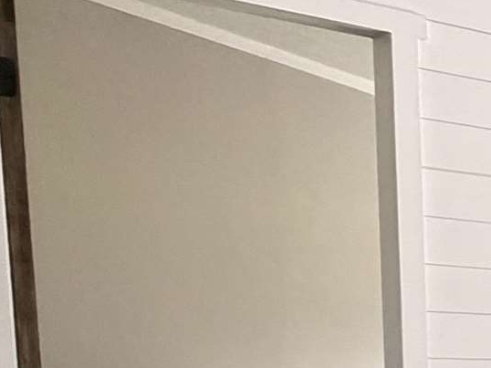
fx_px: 1134
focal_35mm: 80
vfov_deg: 17.2
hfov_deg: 15.1
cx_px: 1163
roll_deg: -1.2
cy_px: 495
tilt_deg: -6.5
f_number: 2.2
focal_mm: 2.22
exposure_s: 1/69
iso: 320
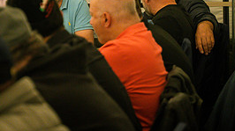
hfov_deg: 12.5
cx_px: 72
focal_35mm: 172
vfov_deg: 7.0
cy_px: -29
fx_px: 1071
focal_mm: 75
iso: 1250
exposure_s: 1/160
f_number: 3.2
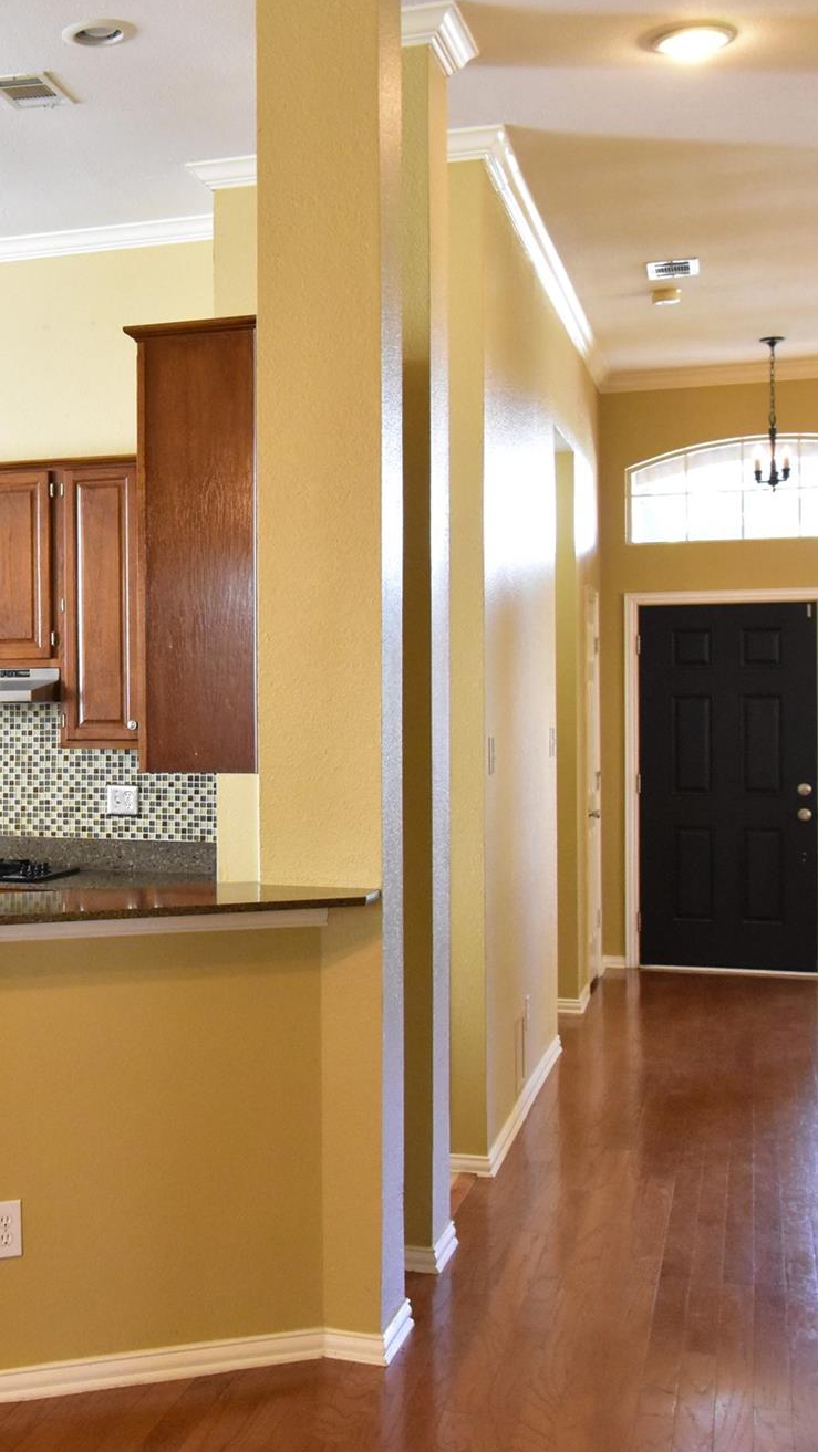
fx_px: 1889
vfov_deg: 42.1
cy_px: 715
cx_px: -89
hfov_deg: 23.0
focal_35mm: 49
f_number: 8
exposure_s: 1/30
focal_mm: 20
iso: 3600
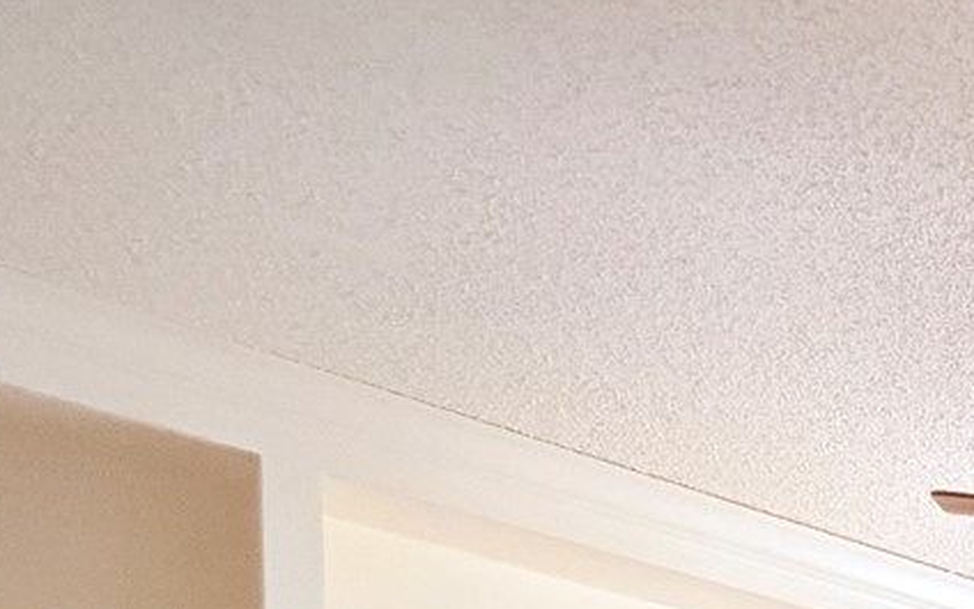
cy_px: 1138
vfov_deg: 17.8
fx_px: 1487
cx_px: 1475
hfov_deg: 26.2
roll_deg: -1.0
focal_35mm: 56
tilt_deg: -2.5
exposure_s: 1/30
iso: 2500
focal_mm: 2.22
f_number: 2.2
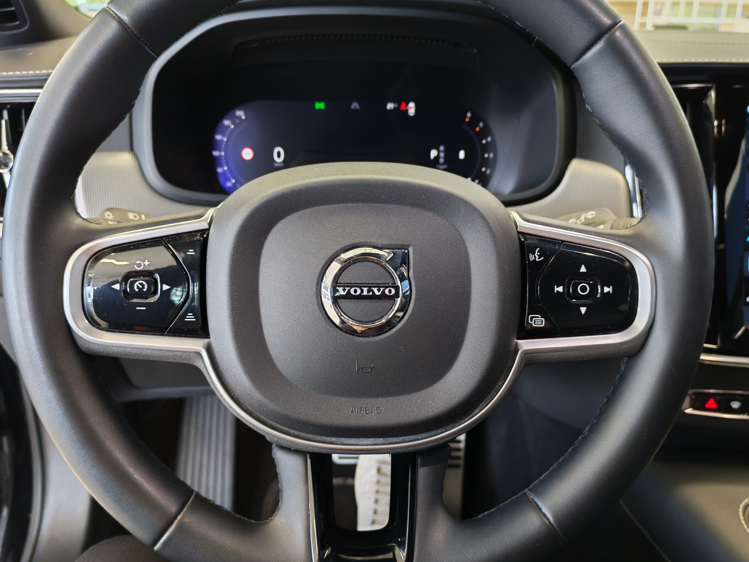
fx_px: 692
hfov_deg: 56.8
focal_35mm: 32
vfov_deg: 44.2
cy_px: 281
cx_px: 374
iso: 997
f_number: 1.9
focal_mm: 6.12
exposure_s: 1/50
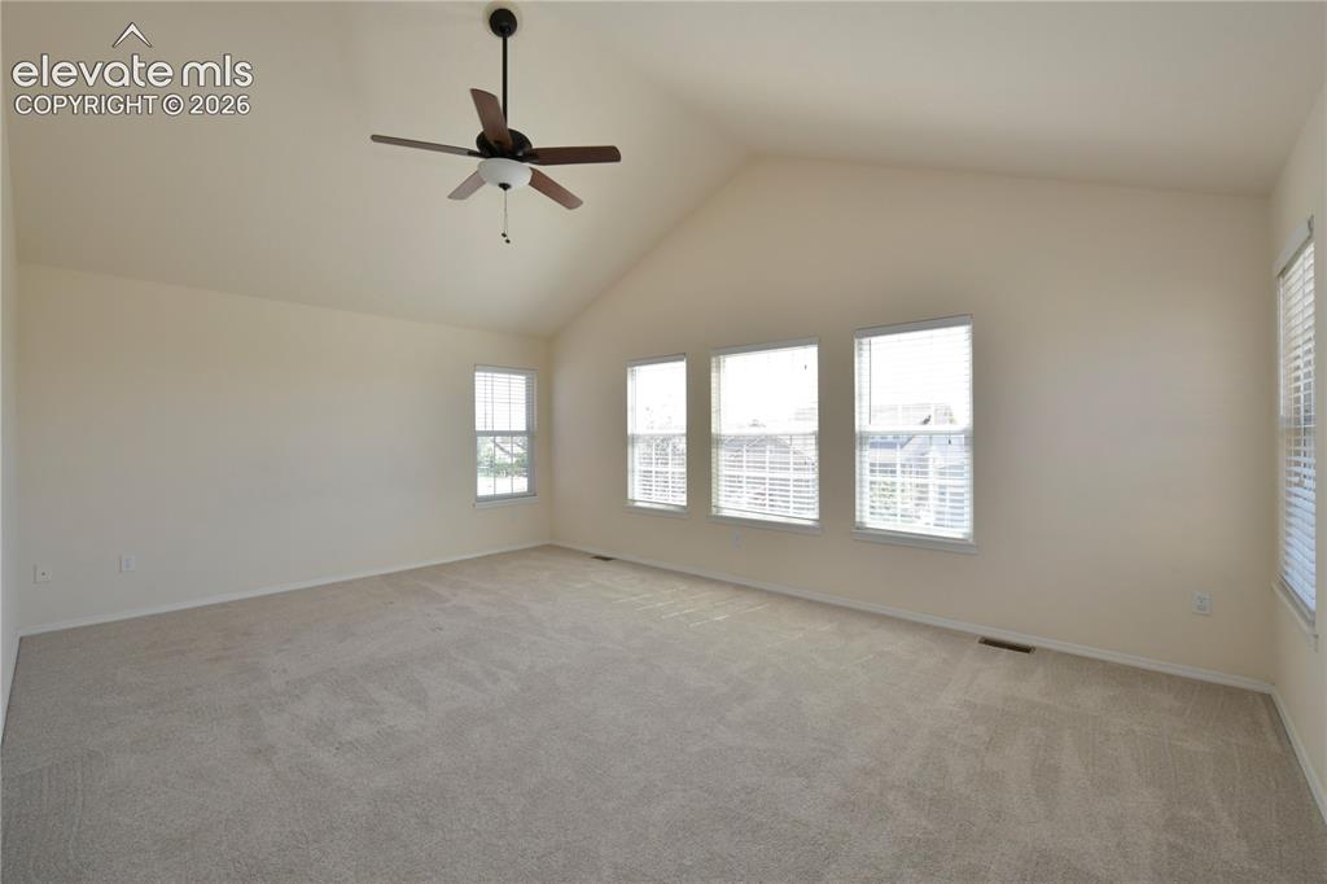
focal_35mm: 15
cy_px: 442
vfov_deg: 77.3
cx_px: 664
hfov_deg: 100.4
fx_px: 553
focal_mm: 15
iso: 1250
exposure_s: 1/160
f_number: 10
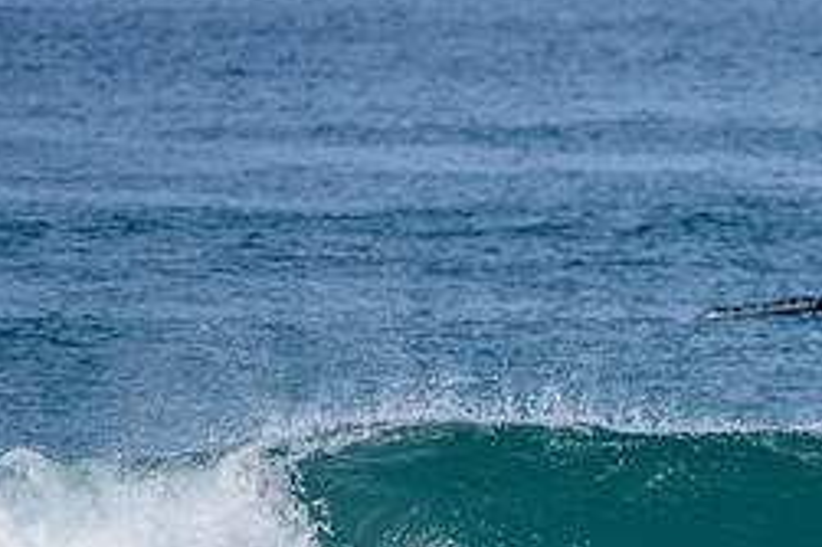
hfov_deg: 1.8
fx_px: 26400
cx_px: 675
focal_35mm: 1157
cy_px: 608
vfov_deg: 1.2
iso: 250
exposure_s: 1/2500
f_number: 6.3
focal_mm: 500
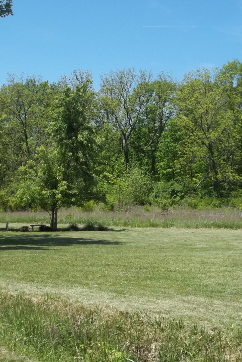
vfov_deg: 31.4
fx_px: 645
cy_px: 181
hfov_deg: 21.2
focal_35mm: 64
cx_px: 105
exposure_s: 1/125
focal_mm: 8.3
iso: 64
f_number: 8.8
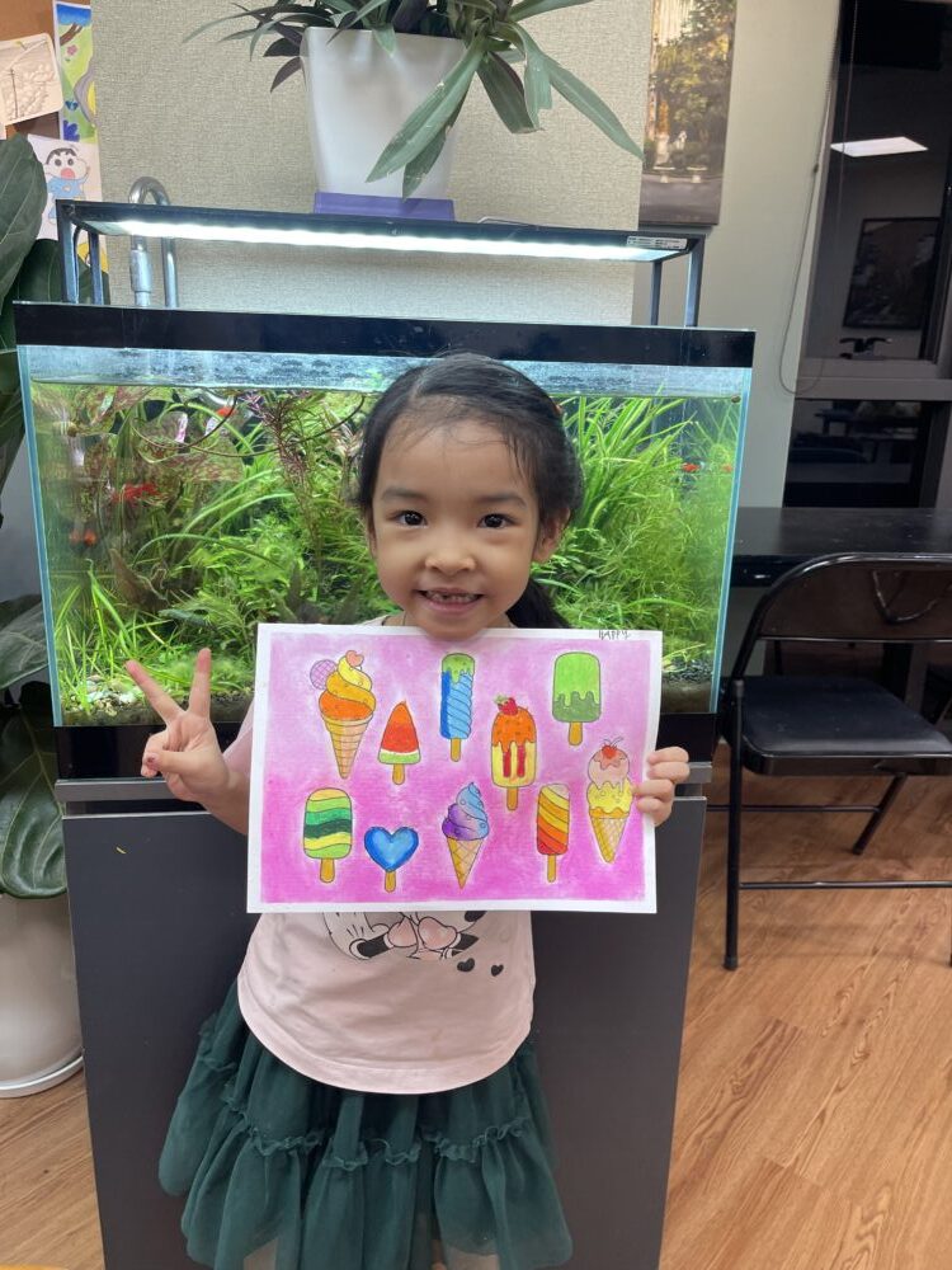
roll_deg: -1.1
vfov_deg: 69.4
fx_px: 917
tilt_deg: -17.1
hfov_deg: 54.9
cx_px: 476
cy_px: 635
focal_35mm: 25
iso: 80
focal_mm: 5.1
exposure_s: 1/121
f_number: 1.6
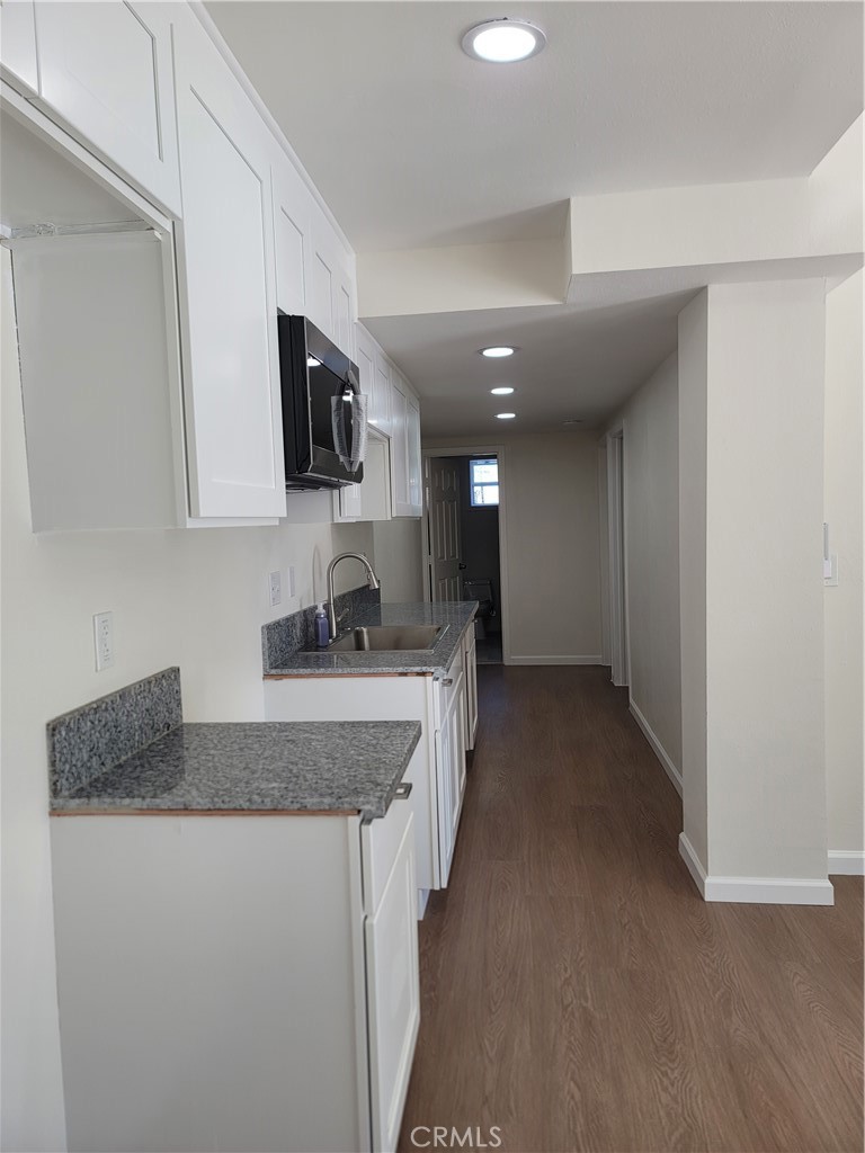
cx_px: 432
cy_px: 576
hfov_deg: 54.9
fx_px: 833
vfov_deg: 69.4
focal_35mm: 25
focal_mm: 7
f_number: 1.8
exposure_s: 1/120
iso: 40
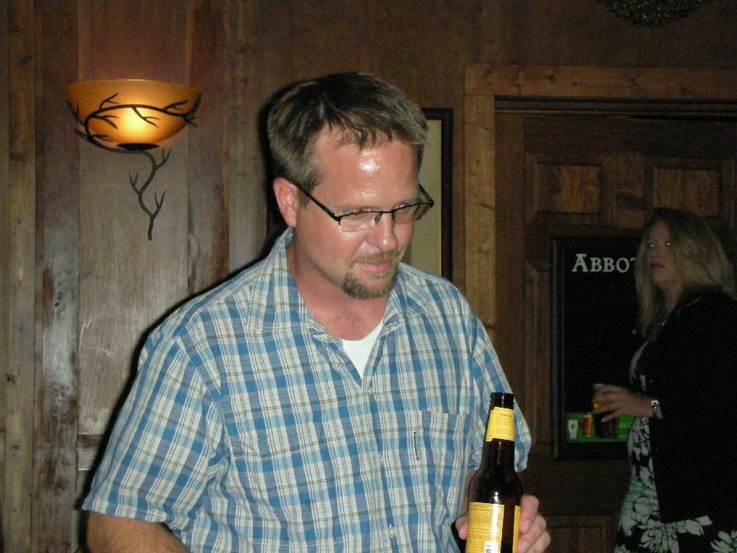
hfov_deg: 22.8
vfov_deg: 17.2
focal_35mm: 86
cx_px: 368
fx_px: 1831
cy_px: 276
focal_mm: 14.3
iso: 504
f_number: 4.5
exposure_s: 1/120
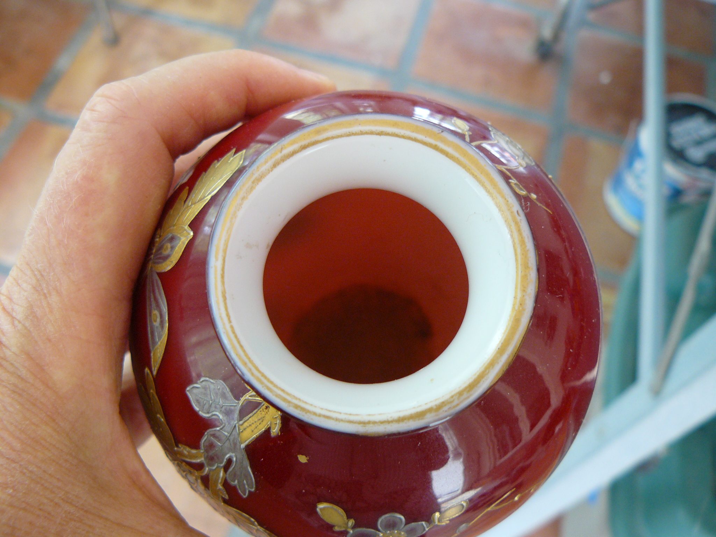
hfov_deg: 51.4
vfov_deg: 39.7
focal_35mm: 36
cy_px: 268
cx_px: 358
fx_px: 745
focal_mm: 6
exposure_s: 1/30
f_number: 2.8
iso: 160
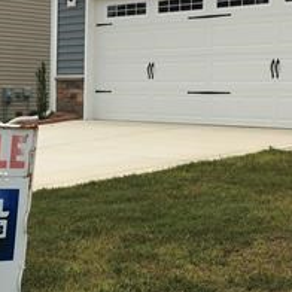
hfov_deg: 19.9
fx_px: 811
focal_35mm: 85
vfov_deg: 20.4
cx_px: 18
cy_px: 112
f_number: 2.2
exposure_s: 1/1789
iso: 25
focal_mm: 4.15
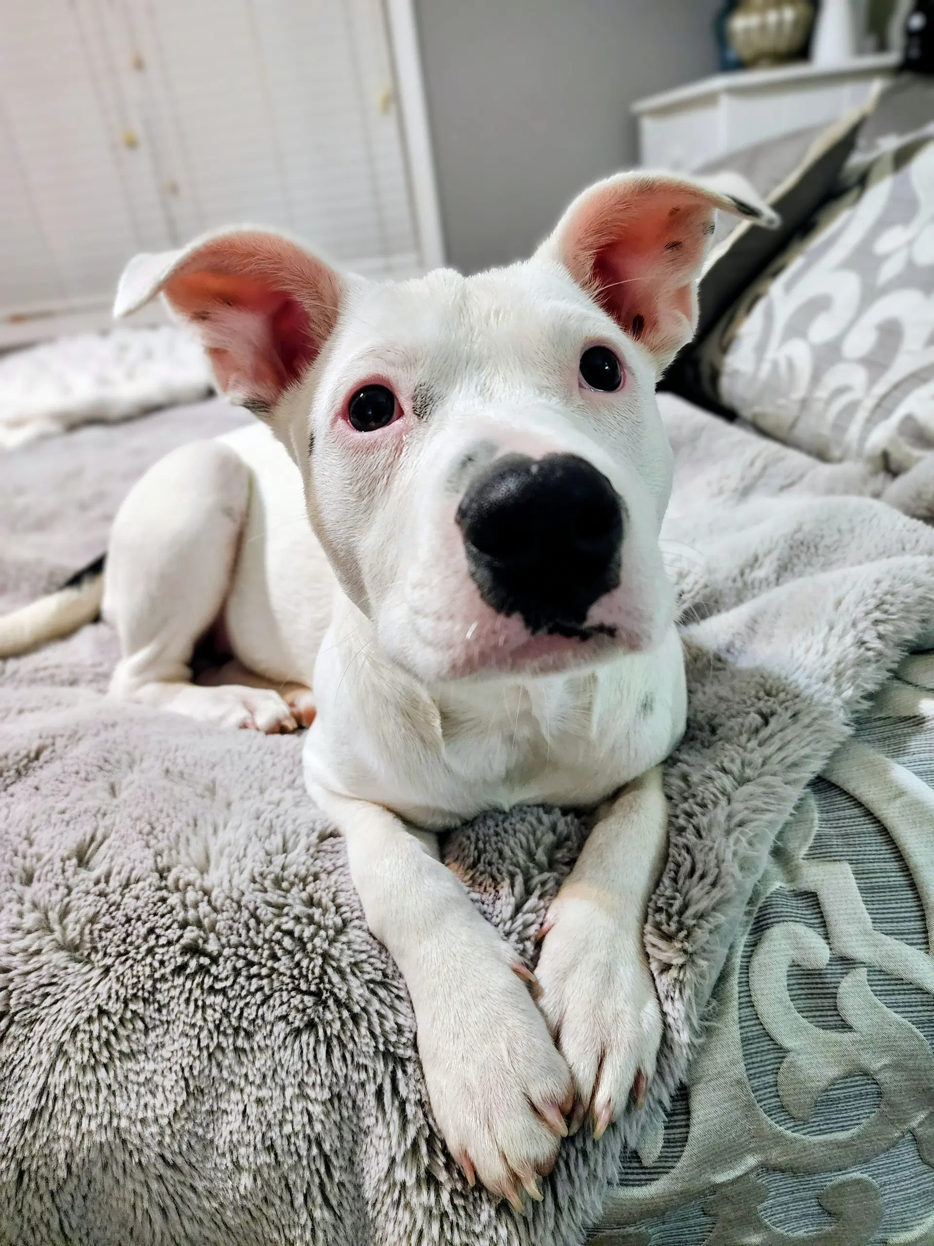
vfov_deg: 73.9
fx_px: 827
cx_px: 467
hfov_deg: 58.9
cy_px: 623
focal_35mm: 23
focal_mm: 6.4
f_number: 1.8
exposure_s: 1/60
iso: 640
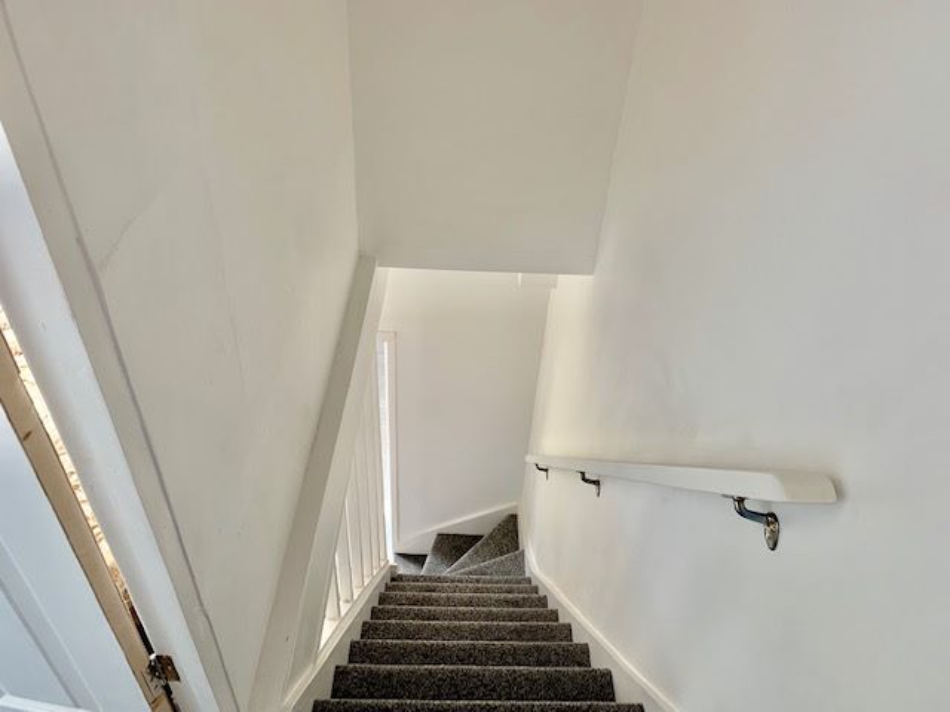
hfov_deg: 67.3
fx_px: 714
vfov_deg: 53.1
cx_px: 475
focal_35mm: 26
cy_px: 356
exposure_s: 1/121
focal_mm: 4.25
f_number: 1.8
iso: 50
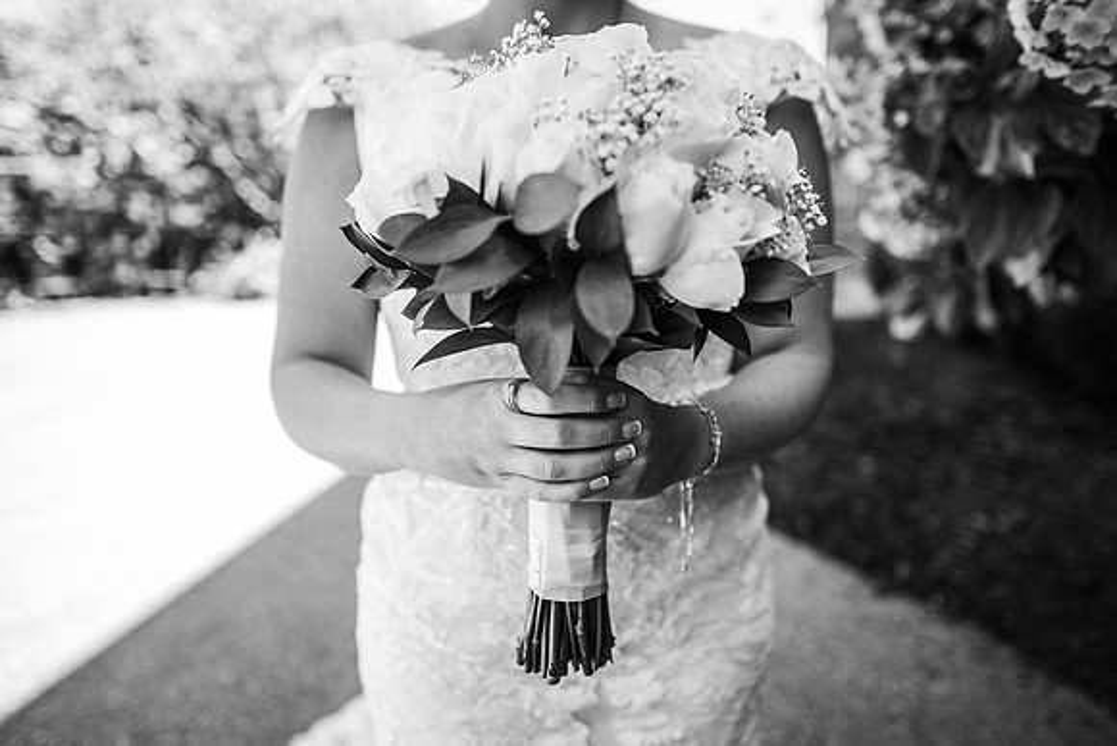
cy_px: 373
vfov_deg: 53.2
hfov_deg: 73.7
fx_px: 745
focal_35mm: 24
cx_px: 558
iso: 160
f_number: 2.2
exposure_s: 1/500
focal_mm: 24
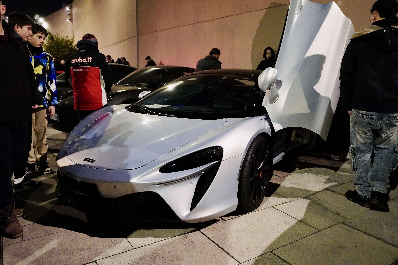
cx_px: 199
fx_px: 315
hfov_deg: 64.6
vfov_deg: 45.7
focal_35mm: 28
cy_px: 132
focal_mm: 19
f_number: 4
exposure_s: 1/80
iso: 6400
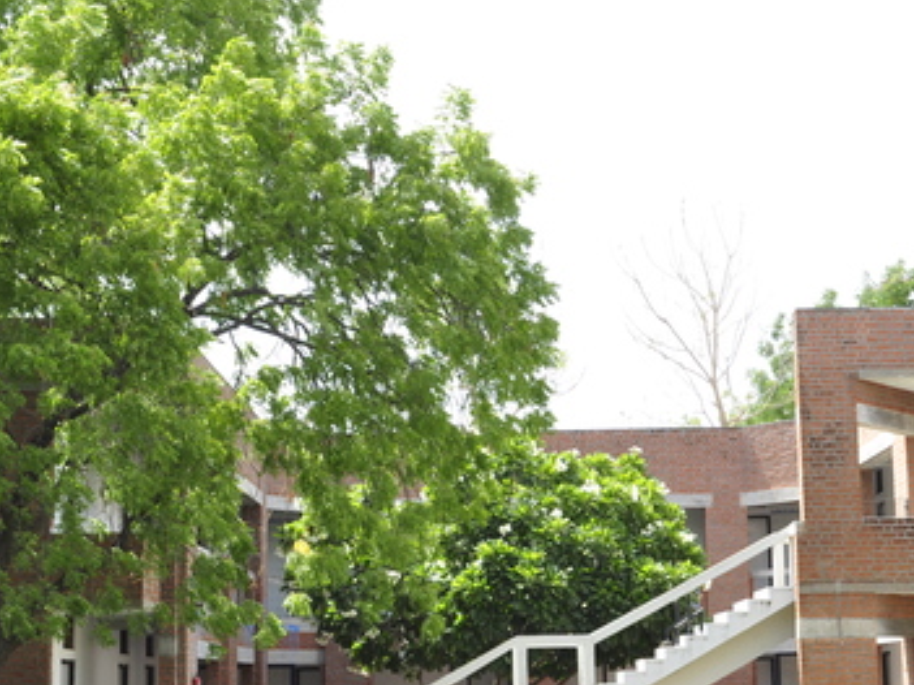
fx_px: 1689
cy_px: 491
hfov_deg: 30.1
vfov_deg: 22.8
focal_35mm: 64
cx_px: 607
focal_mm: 26
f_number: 11
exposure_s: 1/80
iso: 200
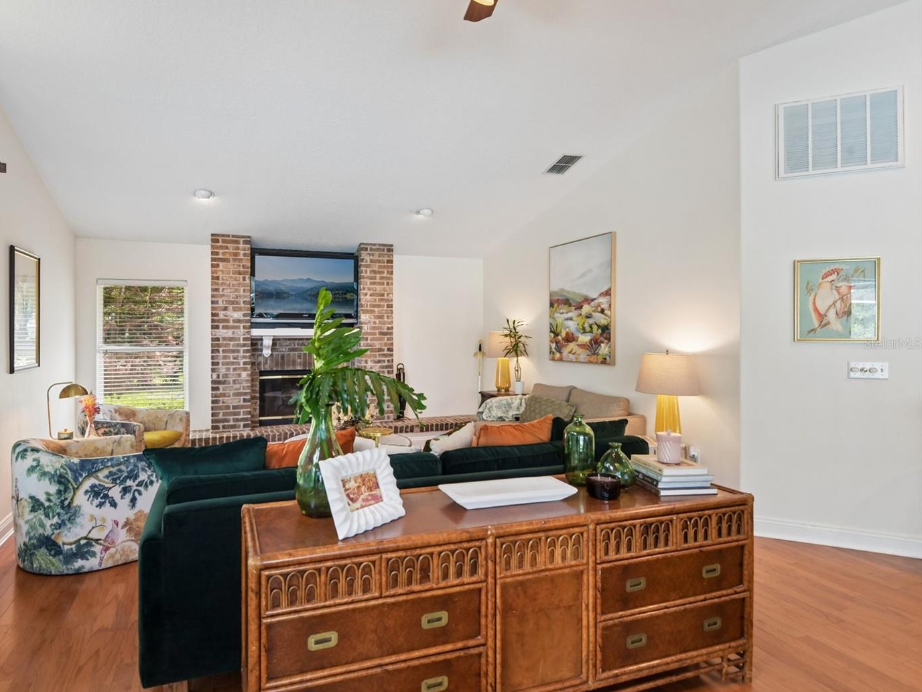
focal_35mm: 19
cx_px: 388
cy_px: 343
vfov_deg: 68.7
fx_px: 506
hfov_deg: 84.0
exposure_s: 1/20
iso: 400
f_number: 8
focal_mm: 17
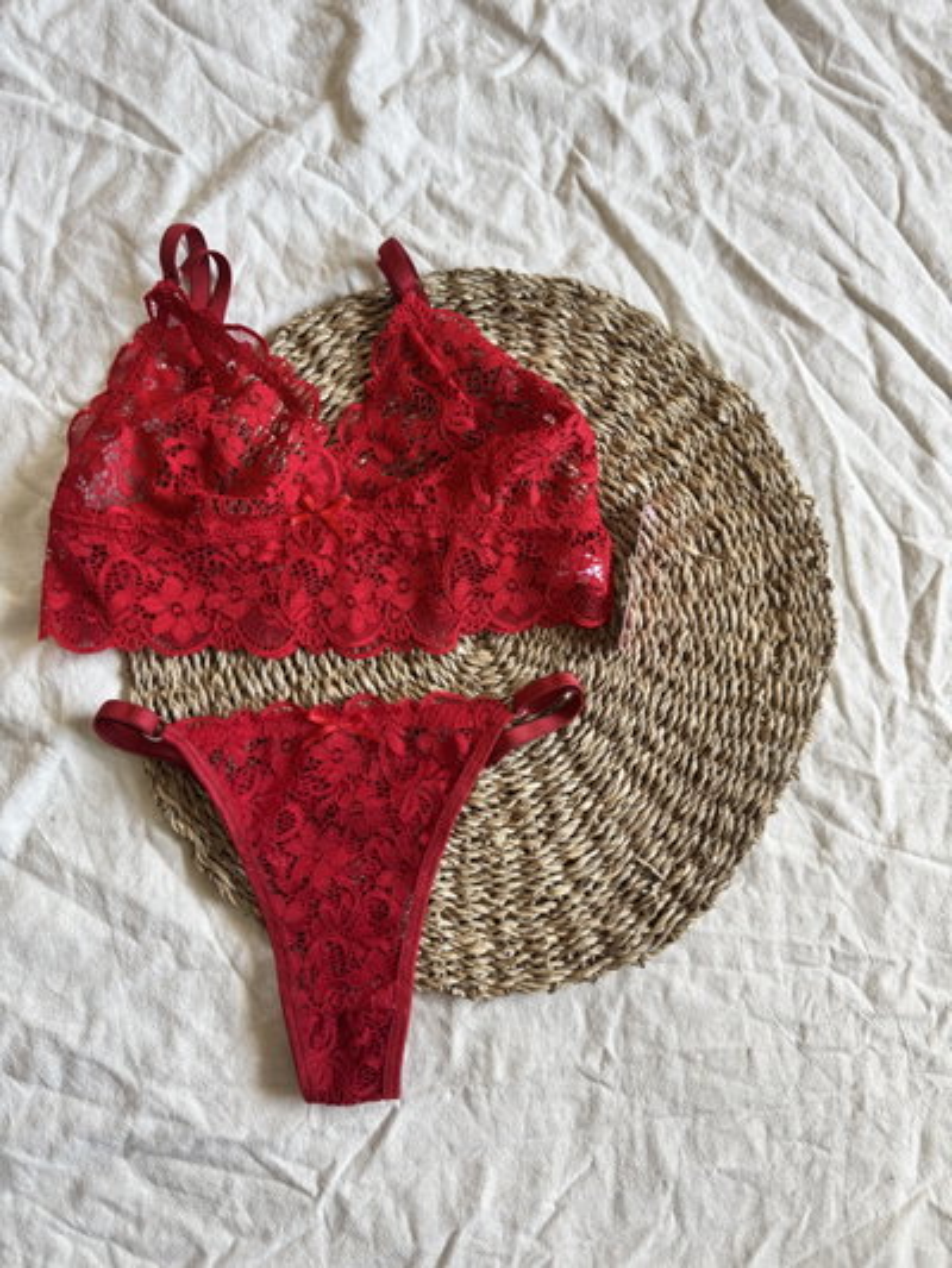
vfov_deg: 71.6
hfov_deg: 56.8
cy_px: 634
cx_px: 476
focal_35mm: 24
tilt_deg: -84.8
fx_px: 880
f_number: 1.78
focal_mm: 6.76
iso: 125
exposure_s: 1/100
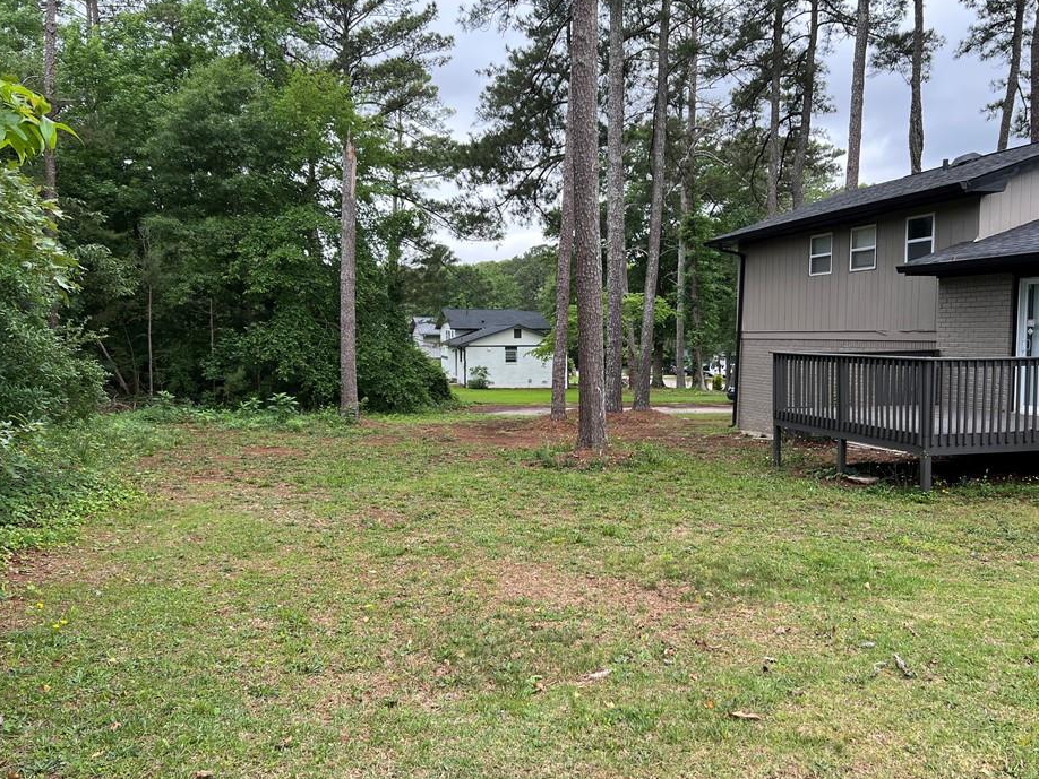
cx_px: 550
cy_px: 401
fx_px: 871
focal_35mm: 29
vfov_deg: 48.2
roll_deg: +0.2
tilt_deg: -4.0
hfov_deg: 61.6
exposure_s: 1/466
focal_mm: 5.7
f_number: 1.5
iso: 50
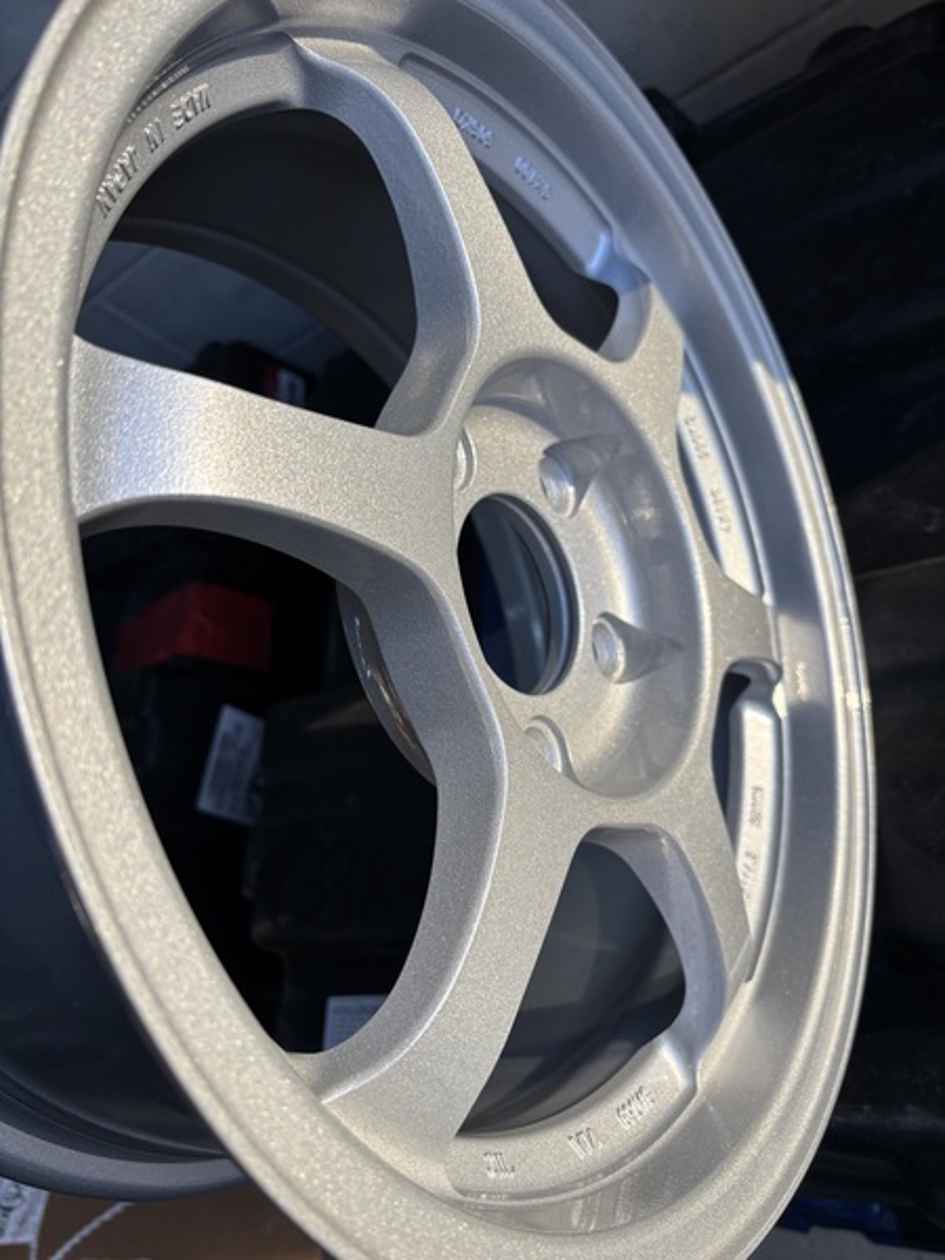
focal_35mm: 26
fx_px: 946
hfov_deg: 53.1
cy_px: 630
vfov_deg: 67.3
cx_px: 472
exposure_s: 1/437
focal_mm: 5.96
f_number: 1.6
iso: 50
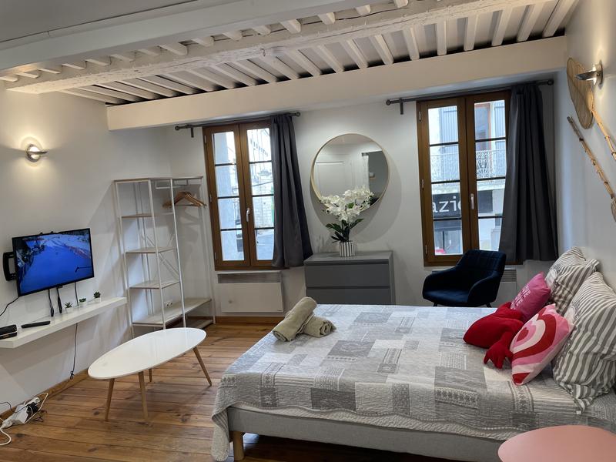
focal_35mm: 26
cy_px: 231
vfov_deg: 53.1
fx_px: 463
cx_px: 308
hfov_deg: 67.3
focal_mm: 4.2
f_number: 1.6
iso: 80
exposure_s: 1/100
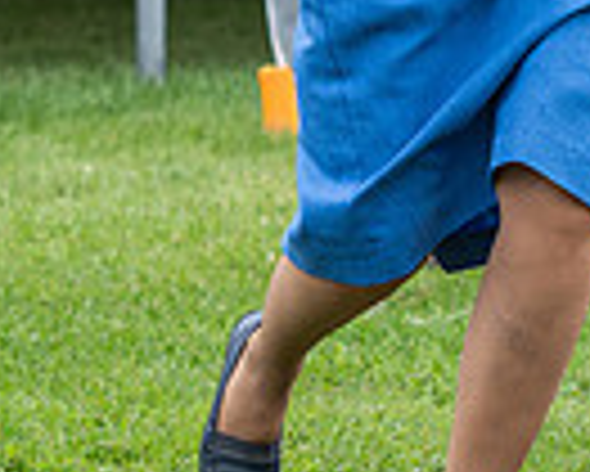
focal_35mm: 338
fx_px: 5906
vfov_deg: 4.6
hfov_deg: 5.6
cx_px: 1025
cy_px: 31
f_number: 3.5
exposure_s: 1/640
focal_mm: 70
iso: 160
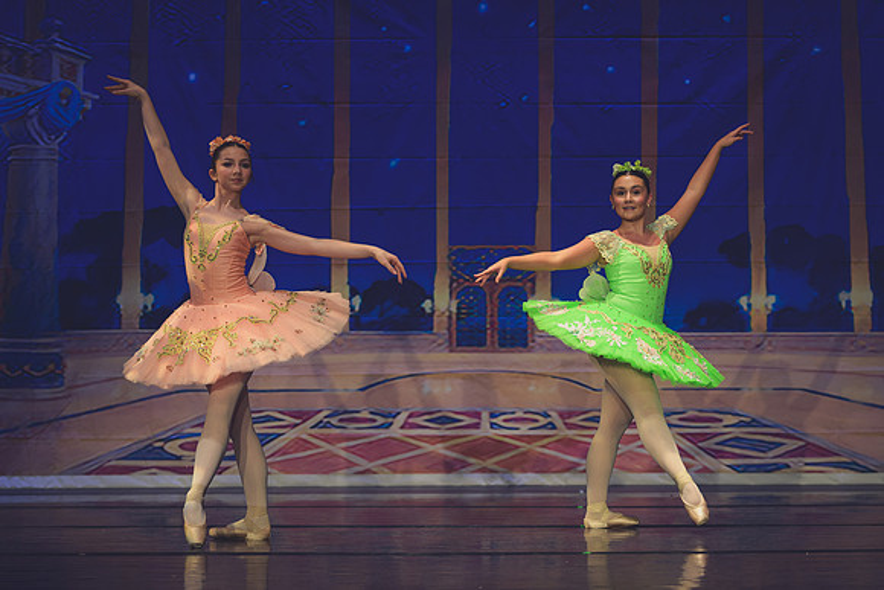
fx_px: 2347
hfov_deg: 21.3
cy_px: 385
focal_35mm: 96
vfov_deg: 14.3
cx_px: 461
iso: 500
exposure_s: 1/320
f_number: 2.8
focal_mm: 70
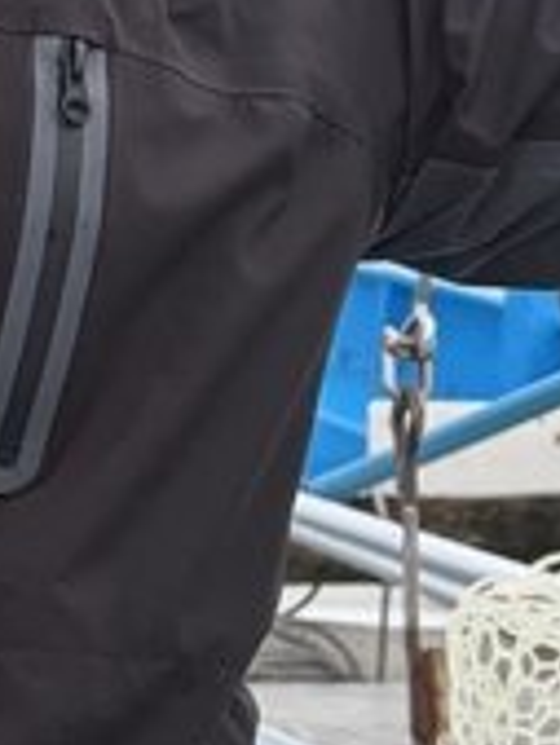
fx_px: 2822
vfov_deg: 15.0
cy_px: 172
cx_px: -454
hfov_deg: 10.6
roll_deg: -3.0
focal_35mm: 131
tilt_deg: +3.9
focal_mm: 5.96
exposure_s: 1/987
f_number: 1.6
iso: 64
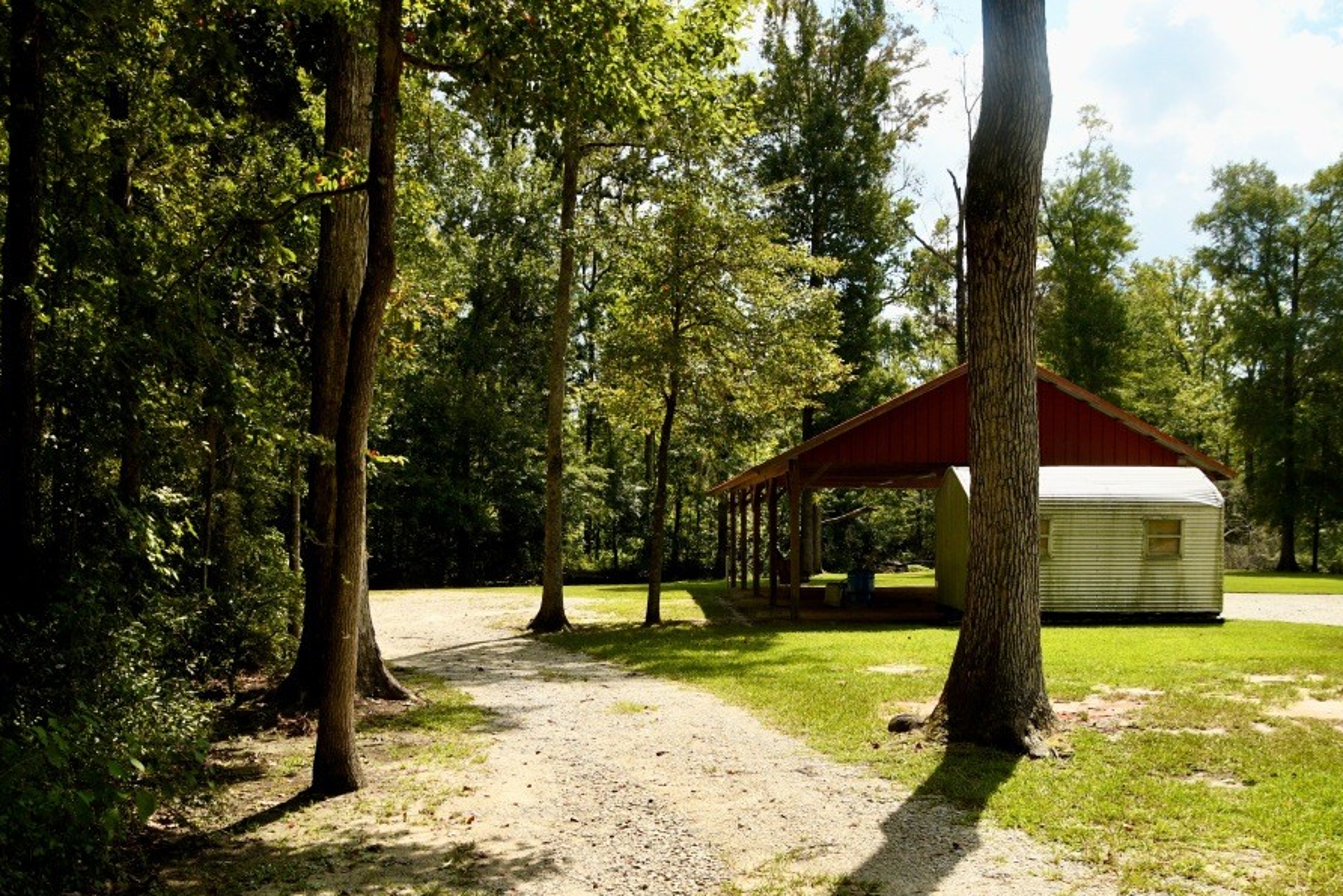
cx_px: 685
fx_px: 1157
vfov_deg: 42.3
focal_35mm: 31
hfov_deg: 60.3
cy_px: 502
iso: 1000
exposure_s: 1/3200
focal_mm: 18
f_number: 6.3
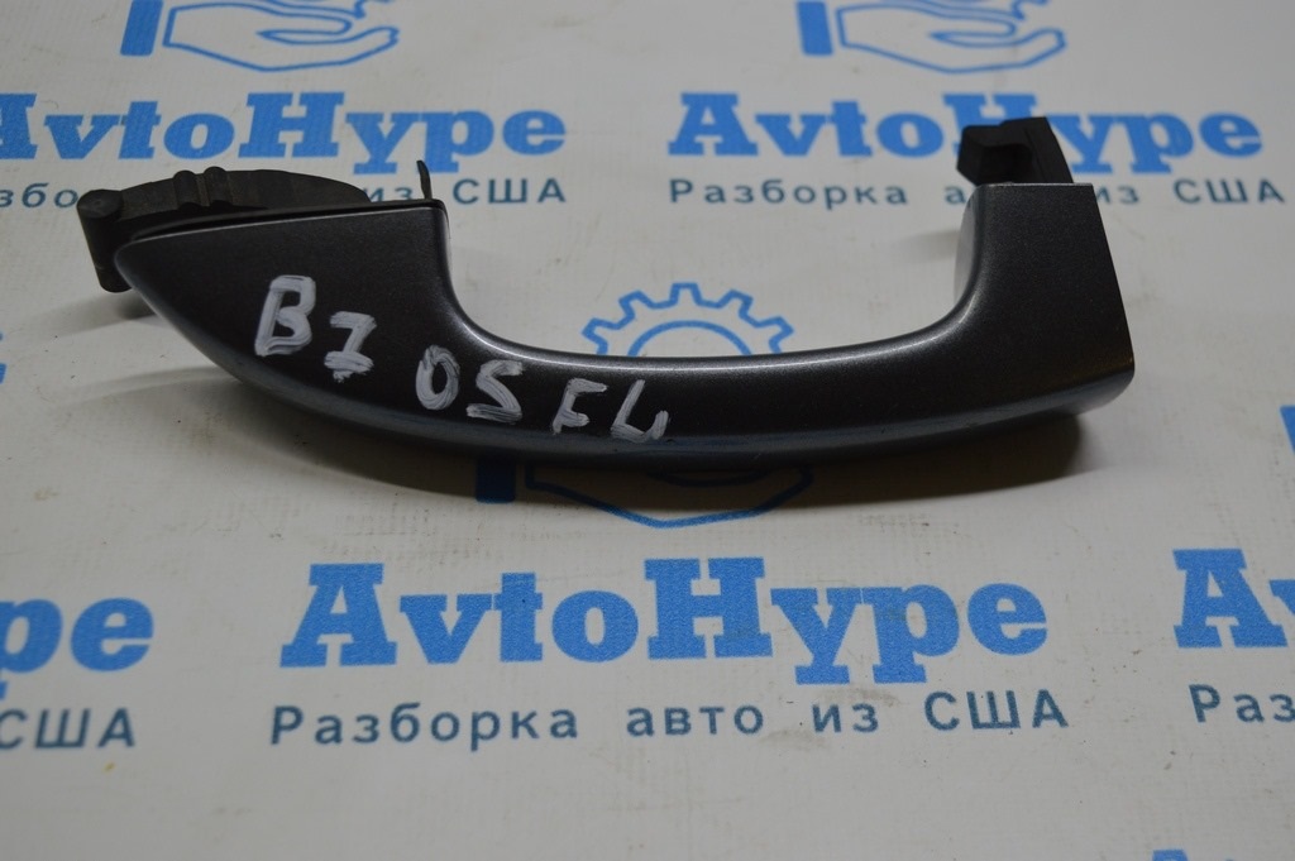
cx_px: 648
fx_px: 1887
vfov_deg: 25.7
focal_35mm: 52
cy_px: 430
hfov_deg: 37.9
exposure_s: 1/100
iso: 400
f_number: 5.6
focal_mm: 35
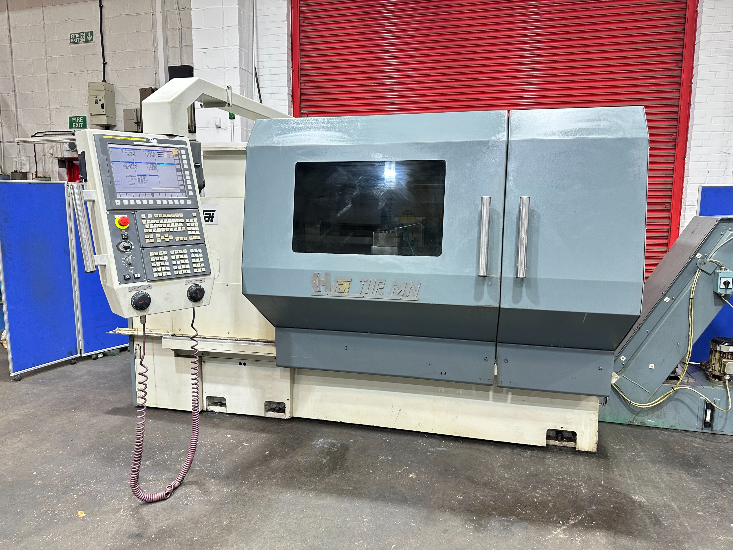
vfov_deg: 56.8
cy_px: 275
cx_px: 366
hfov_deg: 71.6
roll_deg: -0.1
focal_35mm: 24
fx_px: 508
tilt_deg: -7.1
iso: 160
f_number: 1.78
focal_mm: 6.86
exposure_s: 1/50
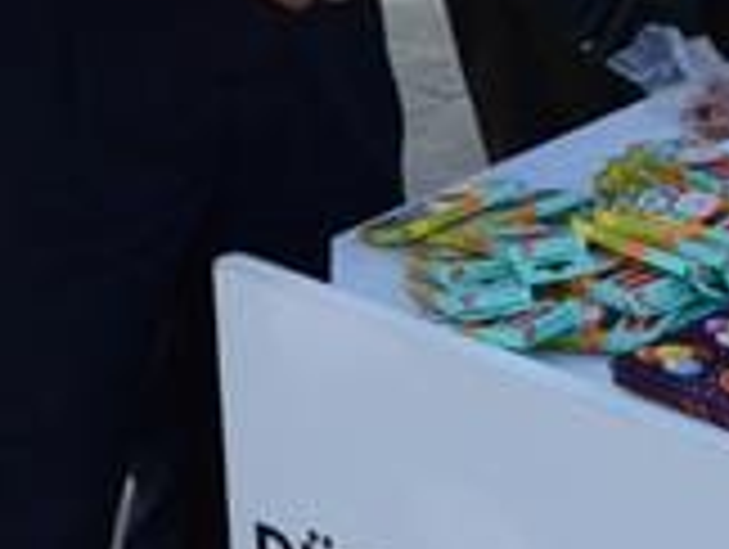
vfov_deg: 9.2
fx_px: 3290
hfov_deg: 12.4
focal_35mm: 156
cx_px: 824
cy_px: -396
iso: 1250
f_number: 13
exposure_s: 1/640
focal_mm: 22
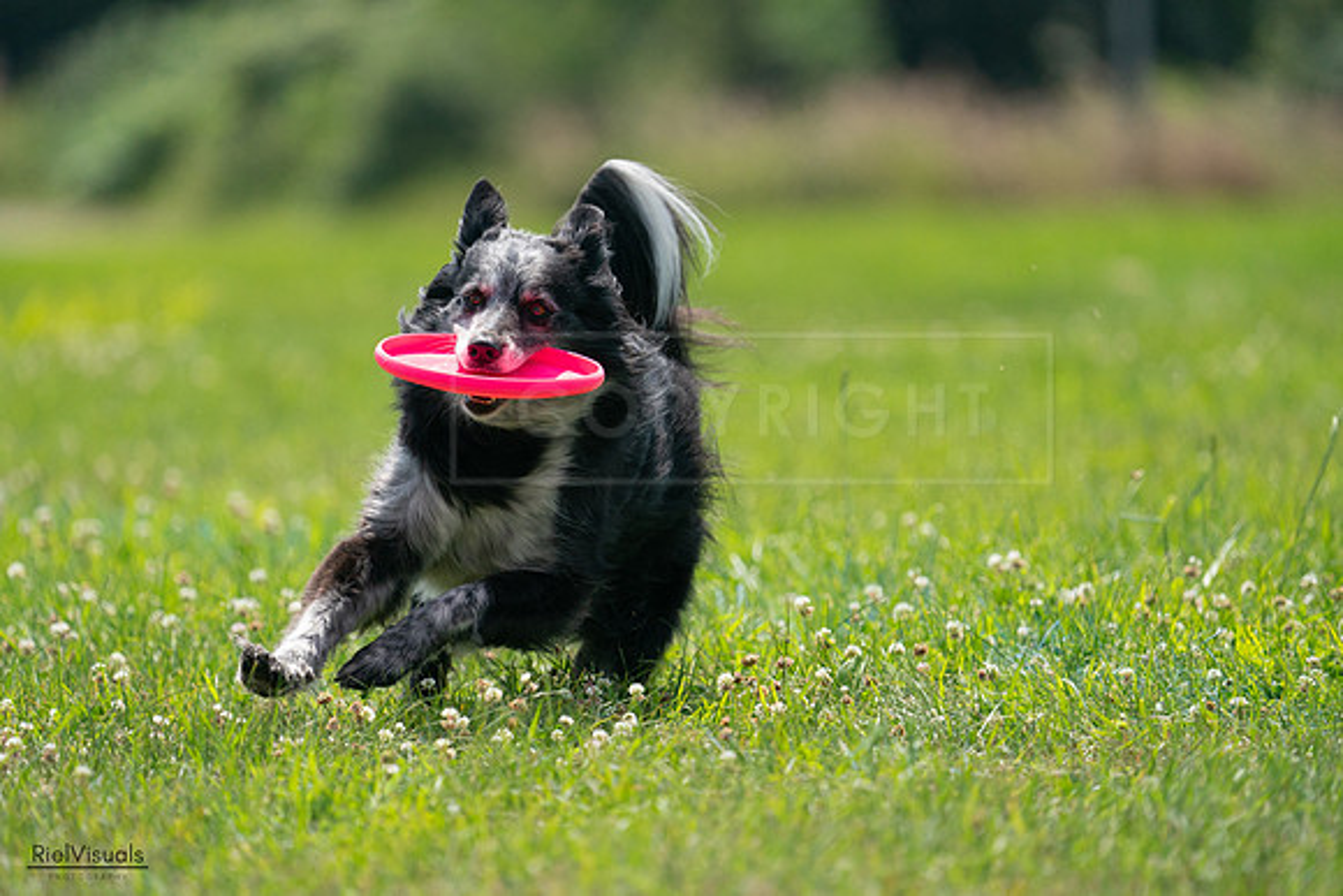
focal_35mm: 478
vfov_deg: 2.9
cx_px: 672
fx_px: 17835
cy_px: 448
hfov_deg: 4.3
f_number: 6.3
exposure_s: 1/4000
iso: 1250
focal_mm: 478
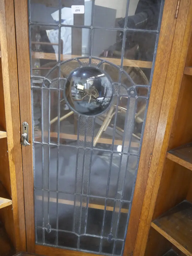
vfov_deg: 60.0
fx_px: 222
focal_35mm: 30
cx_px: 96
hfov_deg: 46.8
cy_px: 128
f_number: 3.6
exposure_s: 1/40
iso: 3200
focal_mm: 15
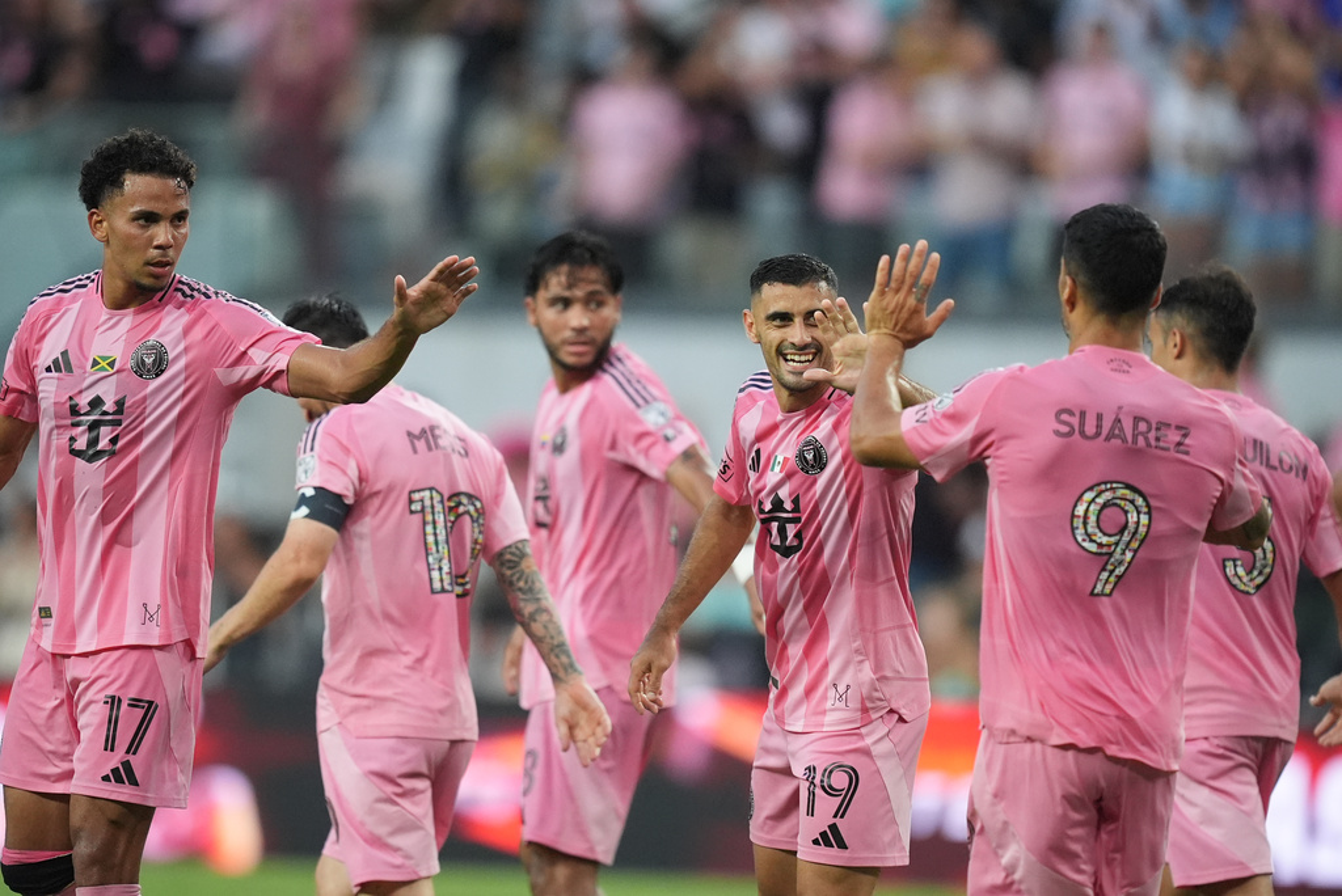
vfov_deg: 2.3
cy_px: 448
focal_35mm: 600
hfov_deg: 3.4
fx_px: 22378
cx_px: 671
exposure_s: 1/2500
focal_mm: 400
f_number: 2.8
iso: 3200
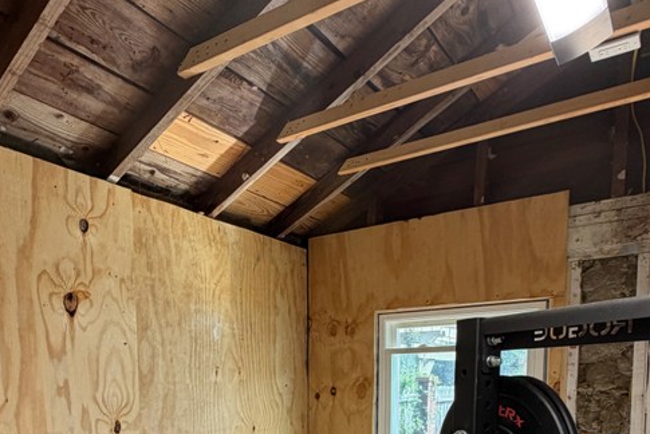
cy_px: 447
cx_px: 255
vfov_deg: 36.4
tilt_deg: -5.7
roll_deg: -0.5
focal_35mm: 32
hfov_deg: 58.1
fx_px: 578
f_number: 2.2
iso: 80
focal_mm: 2.22
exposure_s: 1/120
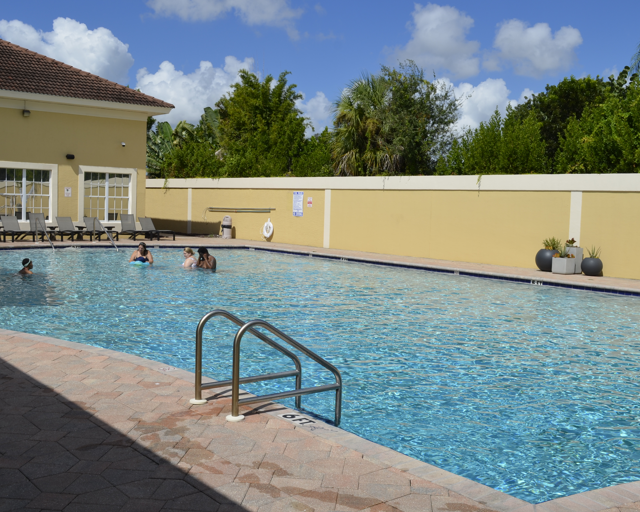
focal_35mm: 38
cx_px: 301
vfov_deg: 39.2
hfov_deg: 47.9
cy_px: 255
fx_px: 720
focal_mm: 22
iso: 100
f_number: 10
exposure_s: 1/400
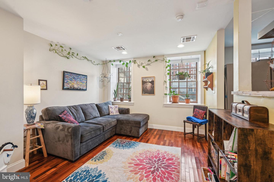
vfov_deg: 73.7
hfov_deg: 96.7
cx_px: 137
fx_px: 122
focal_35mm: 16
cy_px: 91
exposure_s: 1/50
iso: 800
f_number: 8
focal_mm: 16
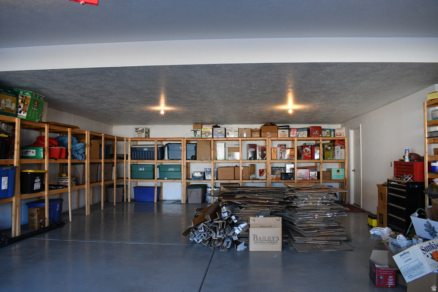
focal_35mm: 27
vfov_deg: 47.9
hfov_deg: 67.4
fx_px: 329
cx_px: 219
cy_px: 146
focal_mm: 18
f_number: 5.6
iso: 1600
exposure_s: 1/125
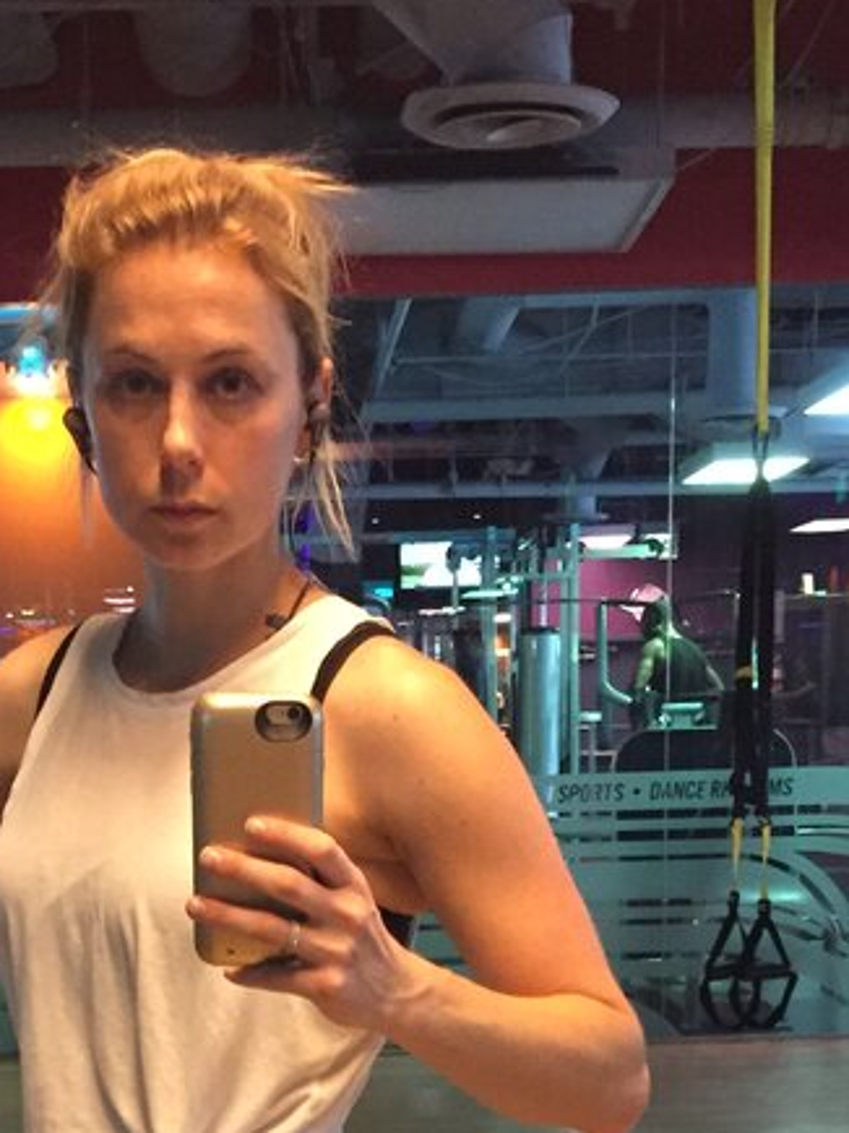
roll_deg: +0.8
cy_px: 1305
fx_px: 2356
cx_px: 281
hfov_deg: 20.4
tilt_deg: -14.1
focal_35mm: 72
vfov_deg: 24.8
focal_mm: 4.15
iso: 320
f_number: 2.2
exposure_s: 1/15
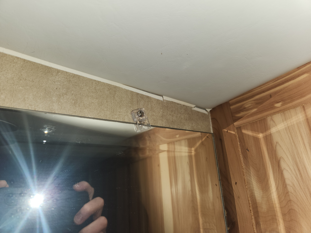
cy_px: 116
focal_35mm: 23
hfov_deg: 73.9
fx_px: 207
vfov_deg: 58.9
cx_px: 156
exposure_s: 1/189
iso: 20
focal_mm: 5.4
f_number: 1.8
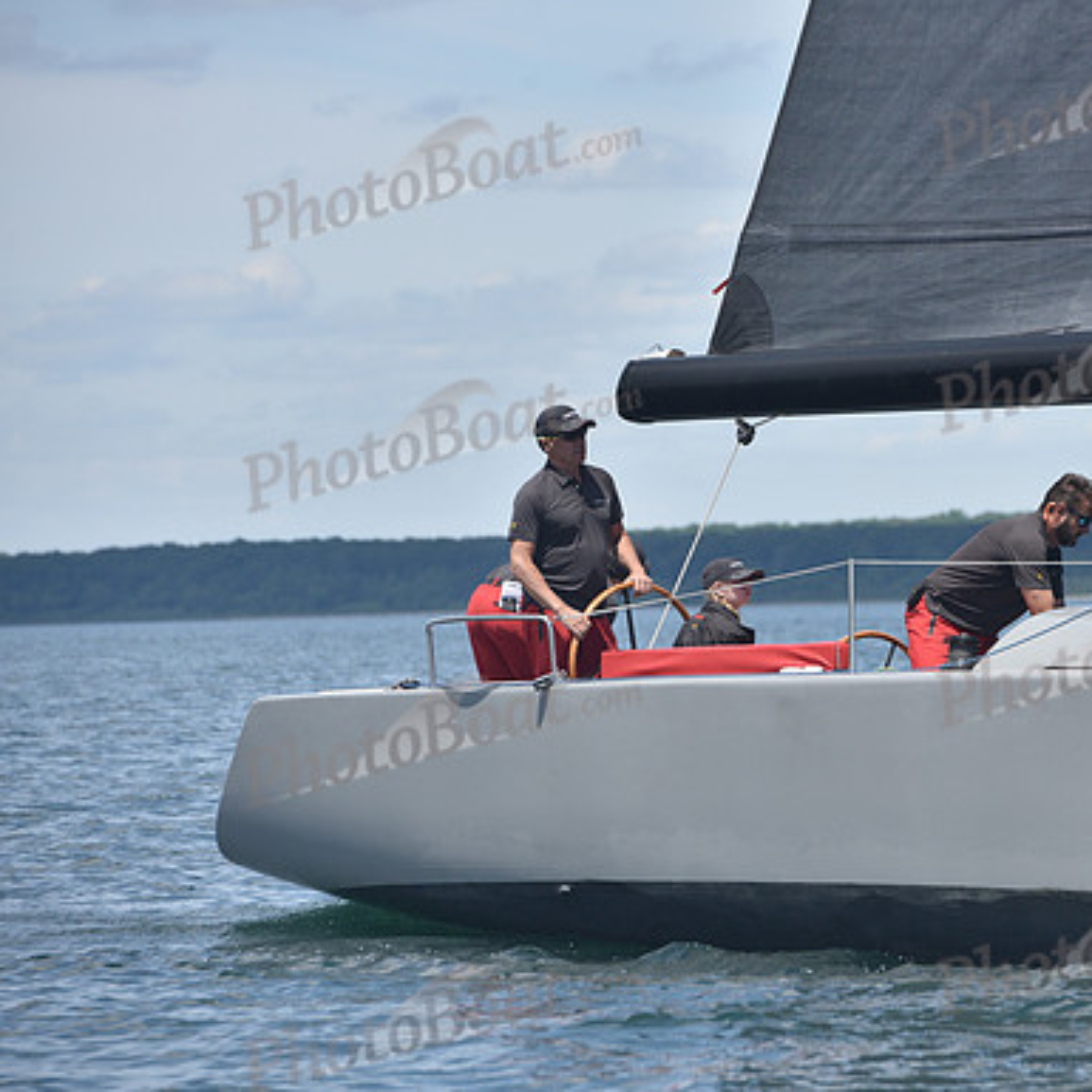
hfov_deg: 7.0
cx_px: 791
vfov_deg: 7.0
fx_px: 8923
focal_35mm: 250
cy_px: 546
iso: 320
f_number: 6.3
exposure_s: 1/800
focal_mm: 195
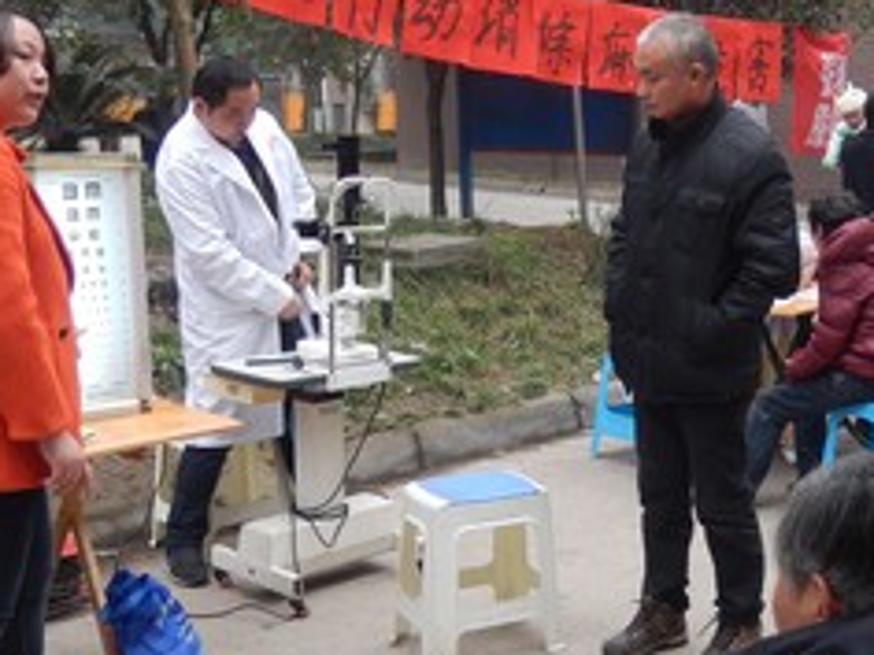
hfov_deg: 35.8
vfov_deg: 27.5
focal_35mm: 53
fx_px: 1338
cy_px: 339
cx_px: 585
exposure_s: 1/30
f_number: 3.4
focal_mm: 4.5
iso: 180
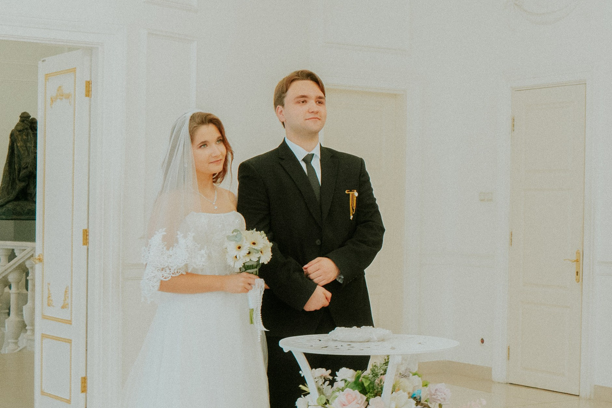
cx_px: 370
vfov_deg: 19.4
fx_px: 1190
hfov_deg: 28.8
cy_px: 227
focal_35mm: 70
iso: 1000
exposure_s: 1/125
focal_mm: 19
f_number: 4
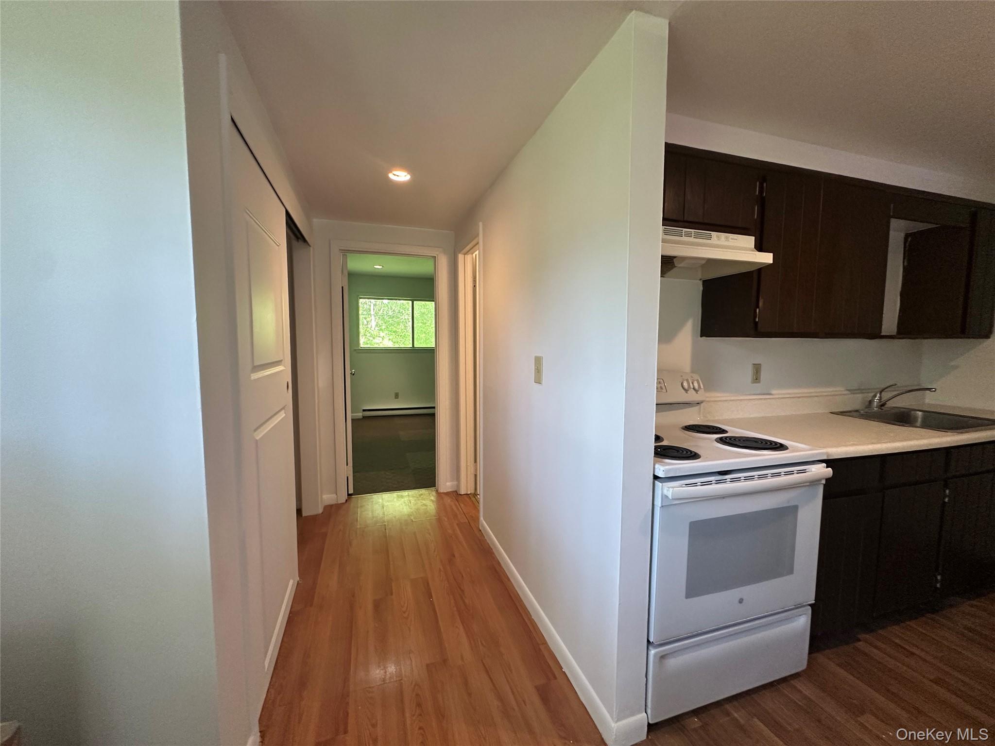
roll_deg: -0.6
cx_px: 498
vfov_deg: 85.7
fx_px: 402
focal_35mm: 14
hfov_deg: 102.1
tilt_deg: -4.2
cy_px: 373
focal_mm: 2.22
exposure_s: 1/120
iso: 250
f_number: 2.2
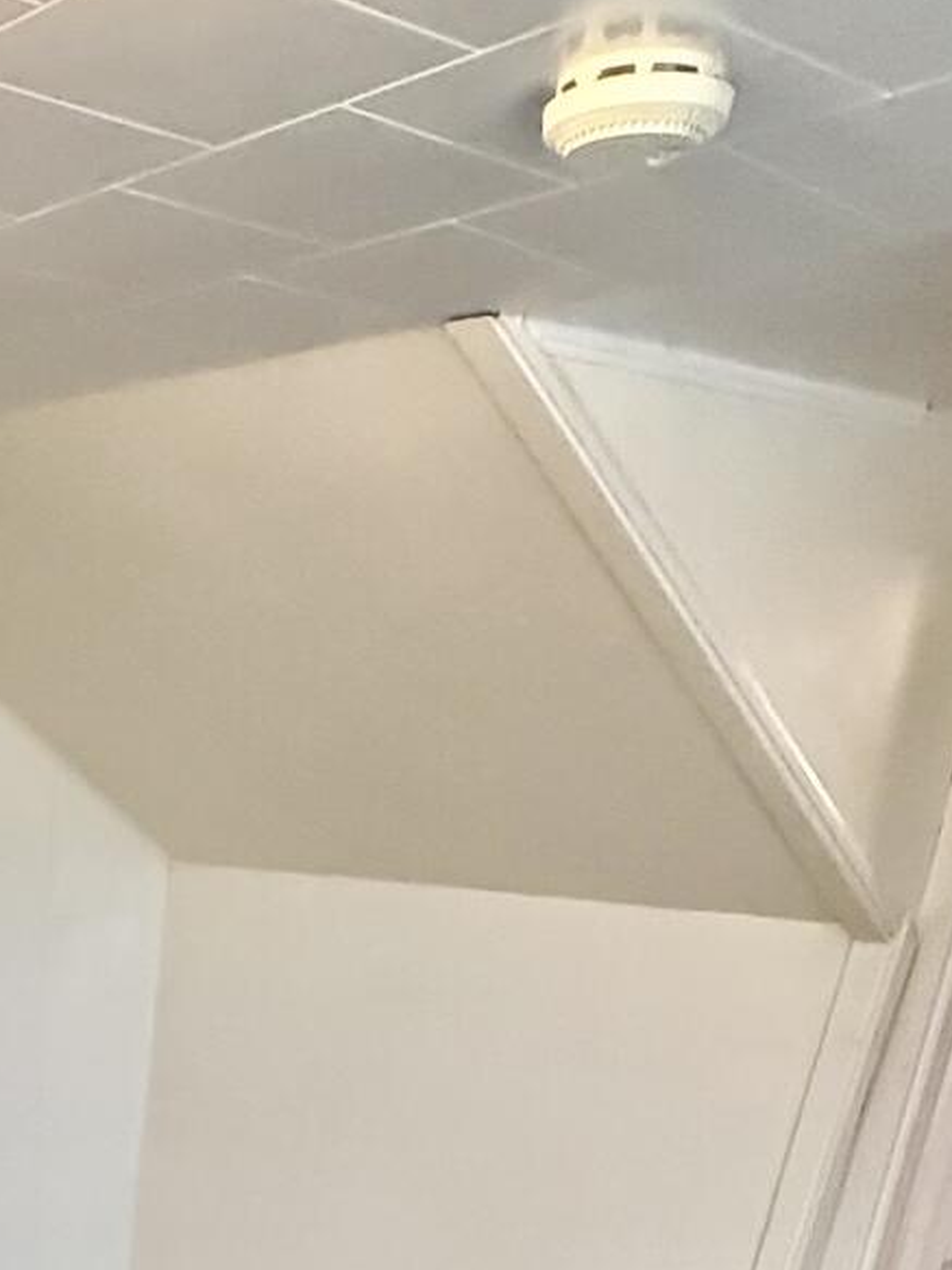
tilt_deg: -28.0
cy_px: 1745
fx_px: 1761
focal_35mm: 48
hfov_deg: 28.4
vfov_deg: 29.6
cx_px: -4
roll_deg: -2.6
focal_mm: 2.22
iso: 1000
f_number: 2.2
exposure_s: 1/40
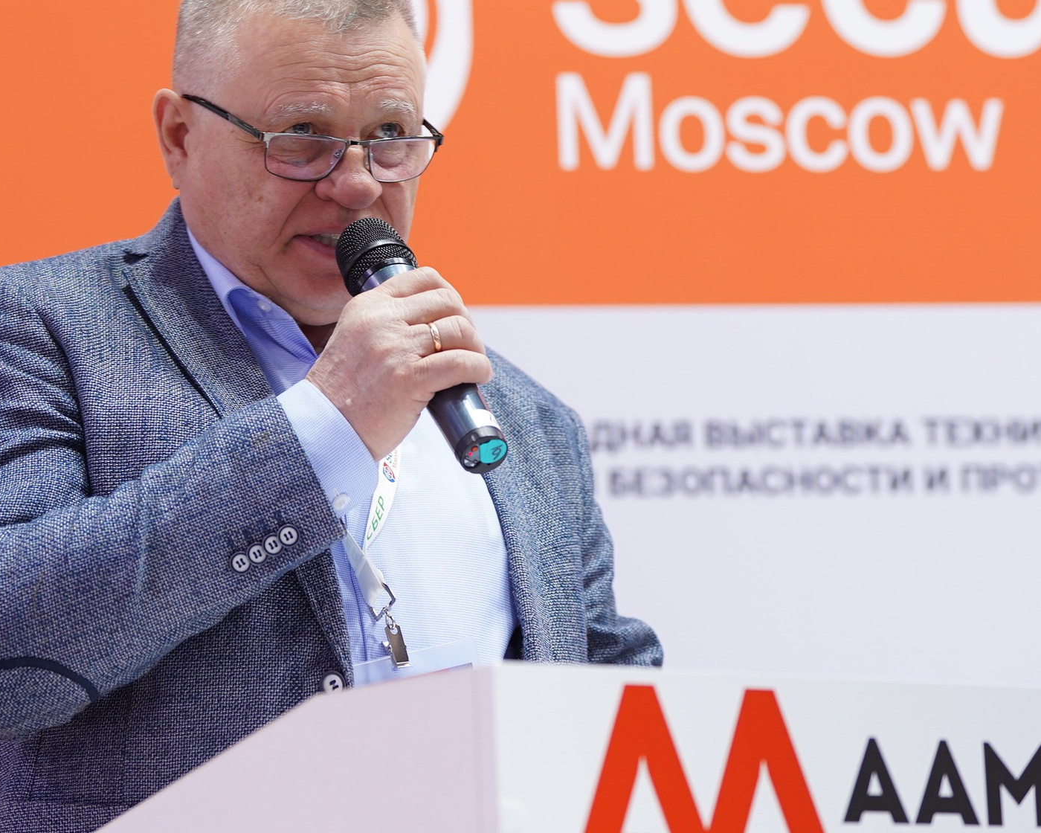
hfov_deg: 14.6
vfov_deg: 11.7
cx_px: 418
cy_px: 401
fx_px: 4067
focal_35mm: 132
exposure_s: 1/100
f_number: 3.2
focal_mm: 77
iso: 640
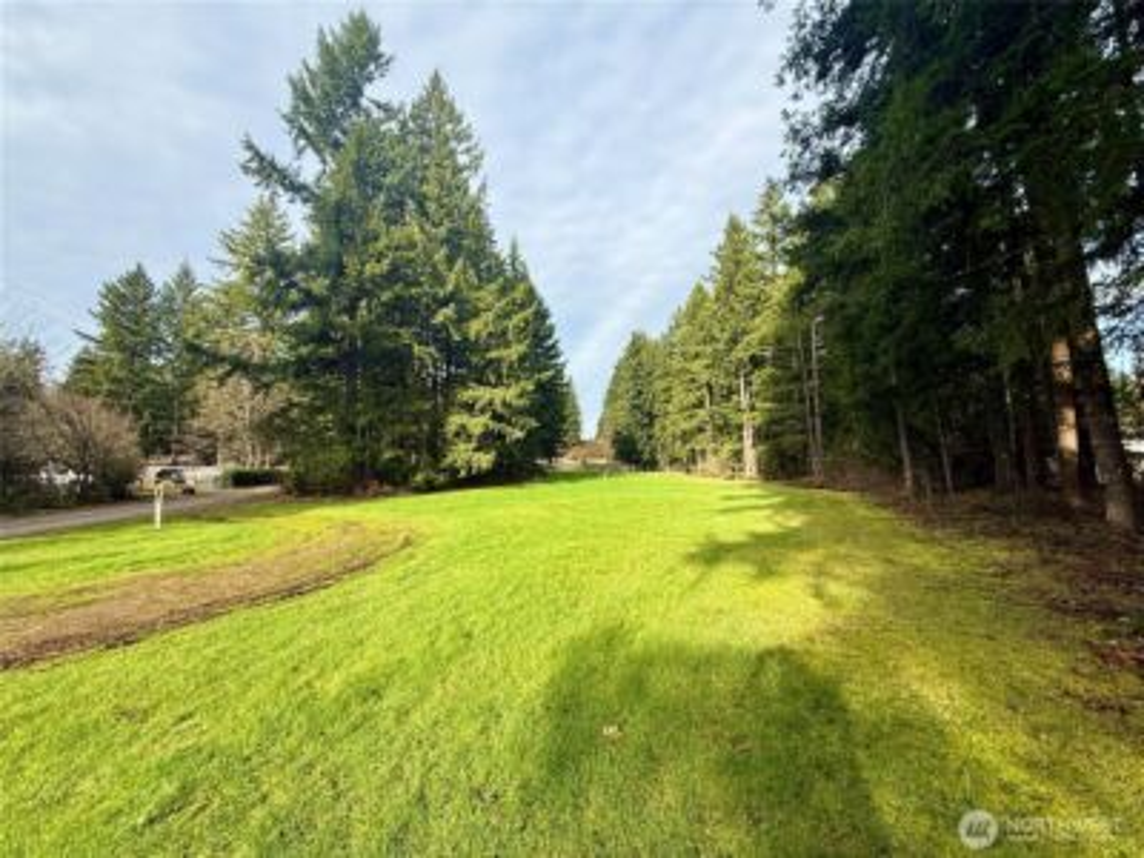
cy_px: 429
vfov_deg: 85.7
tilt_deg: +5.2
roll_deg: +0.9
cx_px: 572
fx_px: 463
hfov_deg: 102.1
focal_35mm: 14
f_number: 2.2
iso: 50
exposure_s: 1/482
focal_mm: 2.22
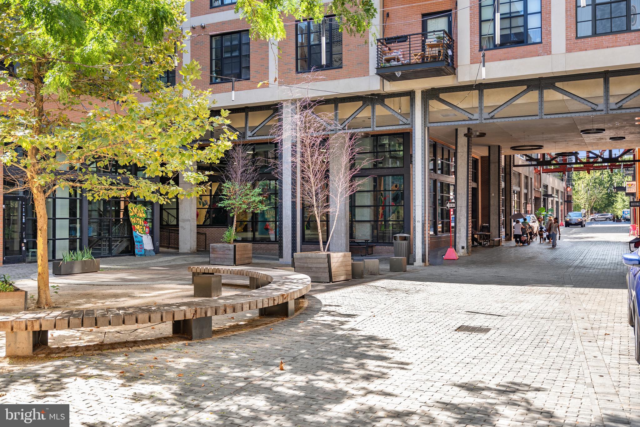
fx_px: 599
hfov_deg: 56.2
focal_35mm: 34
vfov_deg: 39.2
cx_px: 320
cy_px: 214
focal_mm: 33.7
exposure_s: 1/250
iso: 200
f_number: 2.8
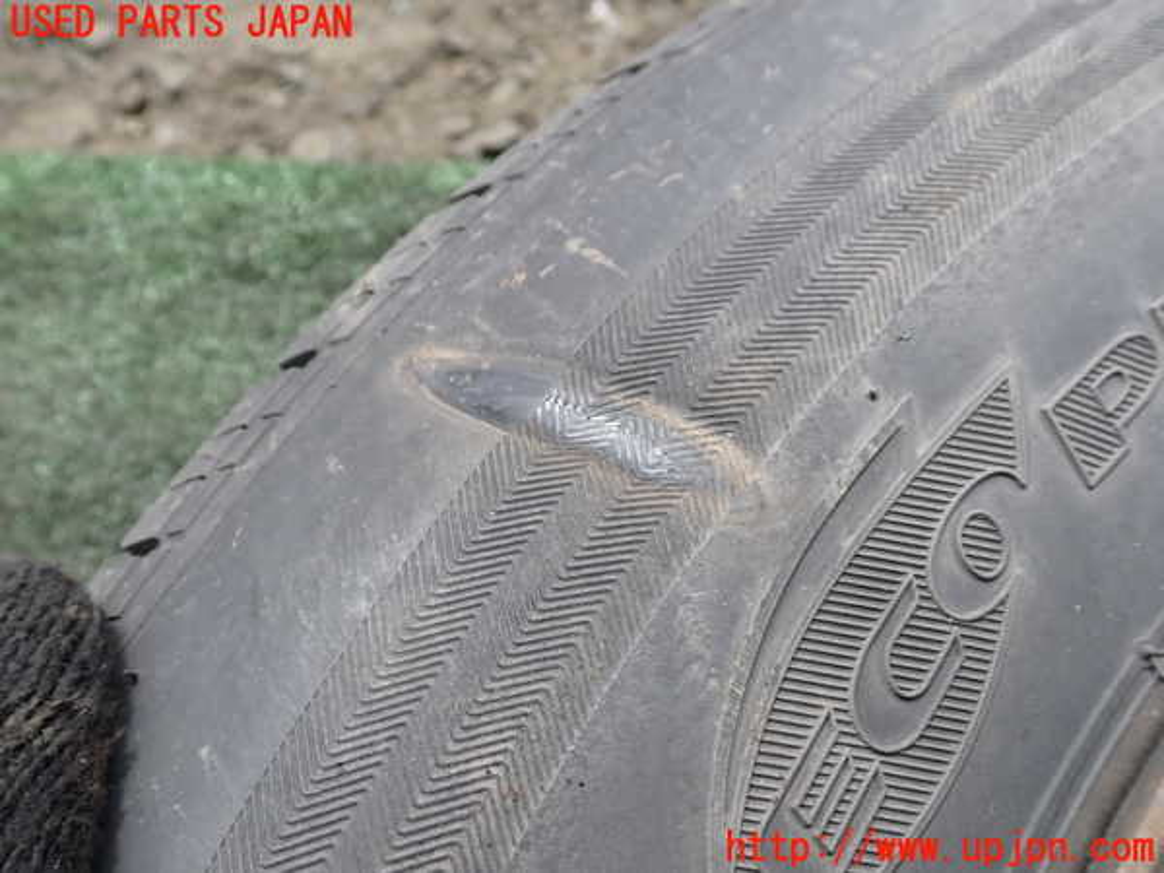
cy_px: 436
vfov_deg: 46.8
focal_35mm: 30
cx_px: 582
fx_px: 1009
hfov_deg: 60.0
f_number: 3.2
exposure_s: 1/250
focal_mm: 5.4
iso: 100
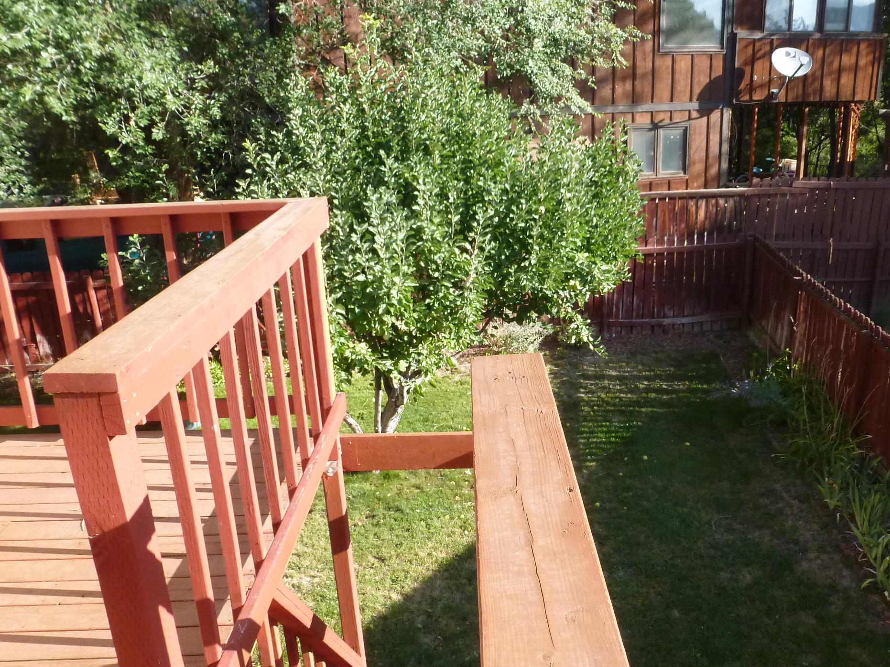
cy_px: 429
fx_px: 848
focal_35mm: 33
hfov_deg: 55.0
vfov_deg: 42.5
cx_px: 528
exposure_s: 1/500
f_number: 3.3
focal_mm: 4.3
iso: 250
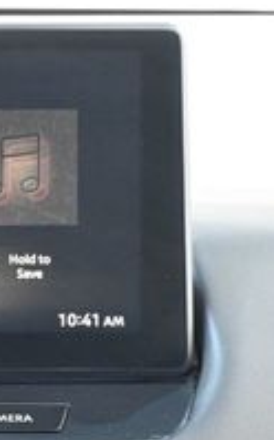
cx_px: -228
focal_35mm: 212
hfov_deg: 6.1
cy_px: 422
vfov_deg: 9.9
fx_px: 2534
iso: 3200
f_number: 6
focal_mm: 43
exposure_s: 1/100
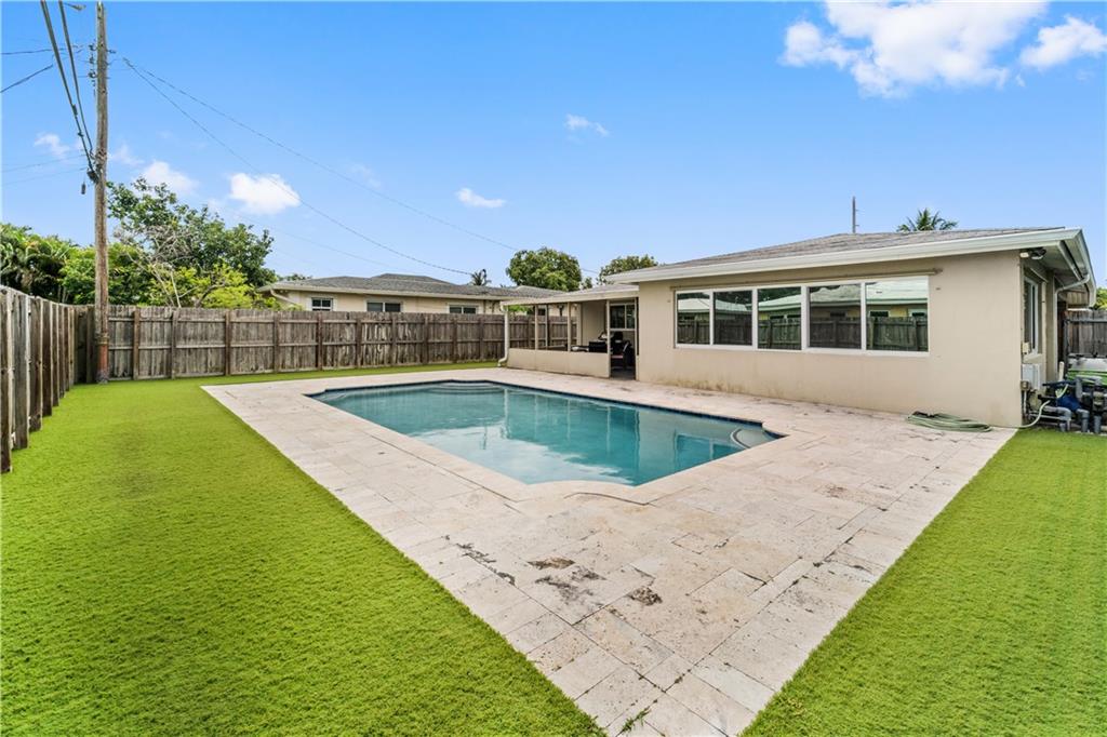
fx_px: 430
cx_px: 554
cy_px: 368
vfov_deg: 81.2
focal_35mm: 14
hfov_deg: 104.3
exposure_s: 1/800
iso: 250
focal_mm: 14
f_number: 10
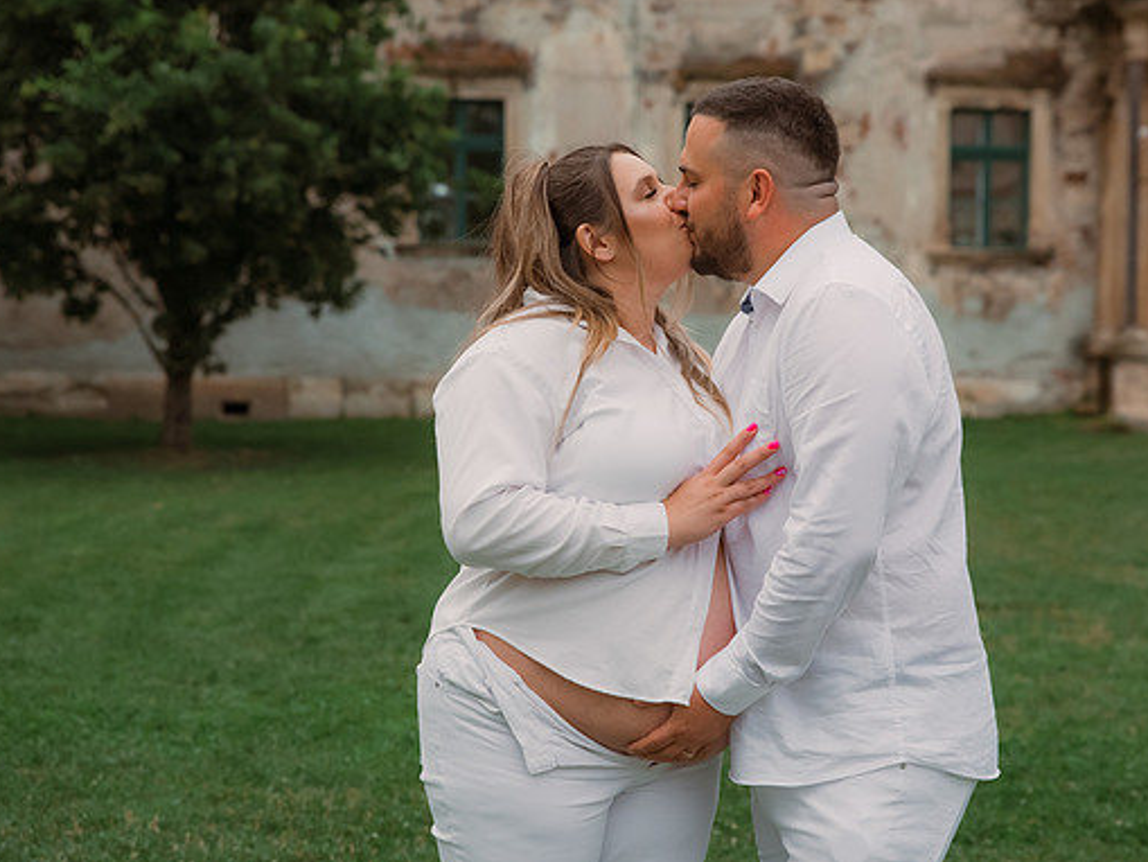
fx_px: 2720
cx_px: 639
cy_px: 428
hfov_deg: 23.8
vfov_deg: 18.0
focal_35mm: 82
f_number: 3.2
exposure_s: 1/320
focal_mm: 65
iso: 2000
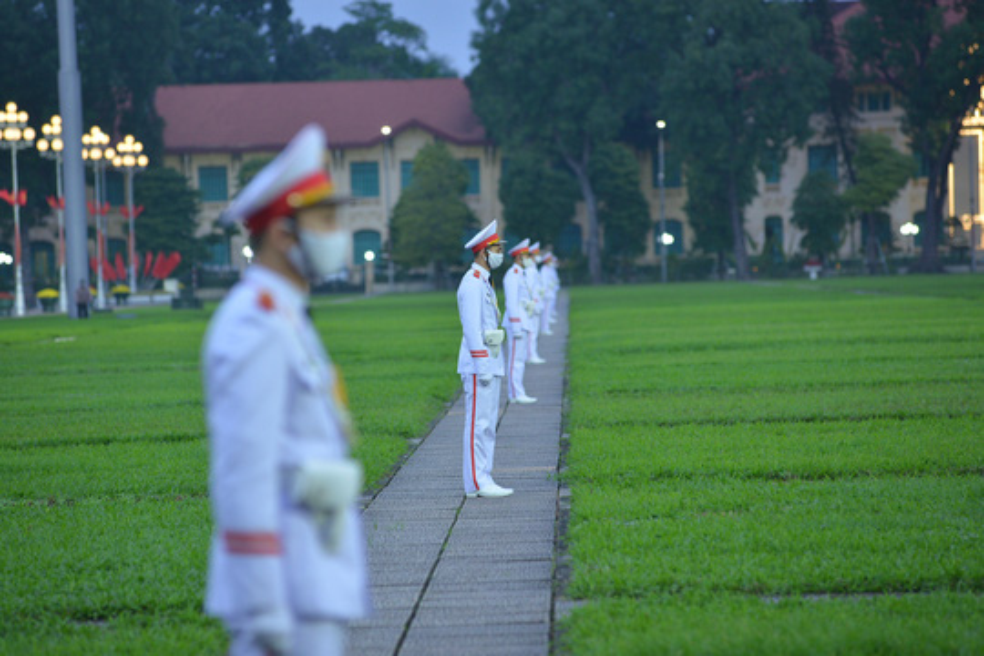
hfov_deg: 10.3
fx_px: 5466
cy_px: 328
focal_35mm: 200
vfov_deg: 6.9
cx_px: 492
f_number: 3.5
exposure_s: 1/125
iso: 1600
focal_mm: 200
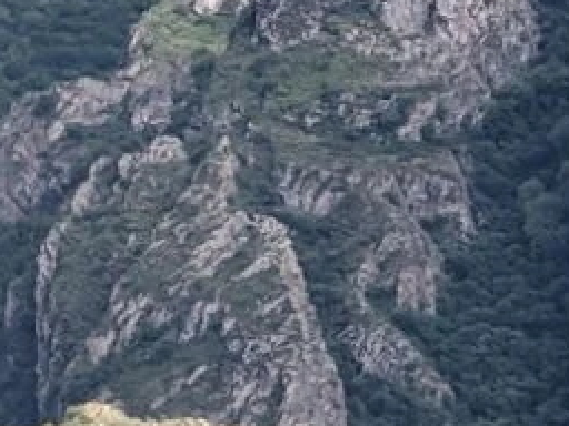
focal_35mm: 375
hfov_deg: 5.1
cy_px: 792
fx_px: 6164
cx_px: 1365
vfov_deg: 3.9
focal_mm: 6.81
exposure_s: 1/455
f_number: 1.85
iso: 42
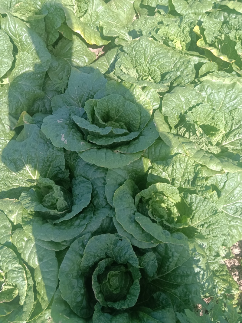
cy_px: 162
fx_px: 242
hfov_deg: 53.1
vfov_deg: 67.3
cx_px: 121
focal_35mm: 26
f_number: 1.8
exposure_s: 1/224
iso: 100
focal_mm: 4.05
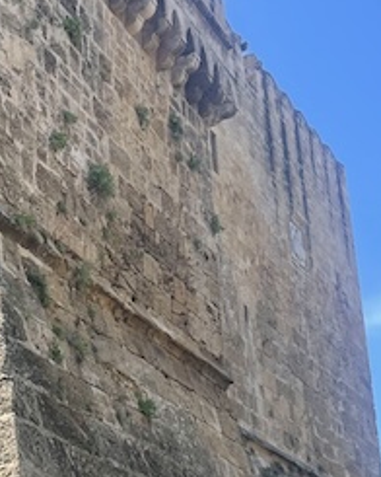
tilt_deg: +24.6
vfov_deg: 23.0
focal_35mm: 83
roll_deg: -1.8
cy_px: 236
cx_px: 27
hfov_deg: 18.2
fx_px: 1170
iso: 32
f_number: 1.6
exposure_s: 1/1092
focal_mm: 4.2
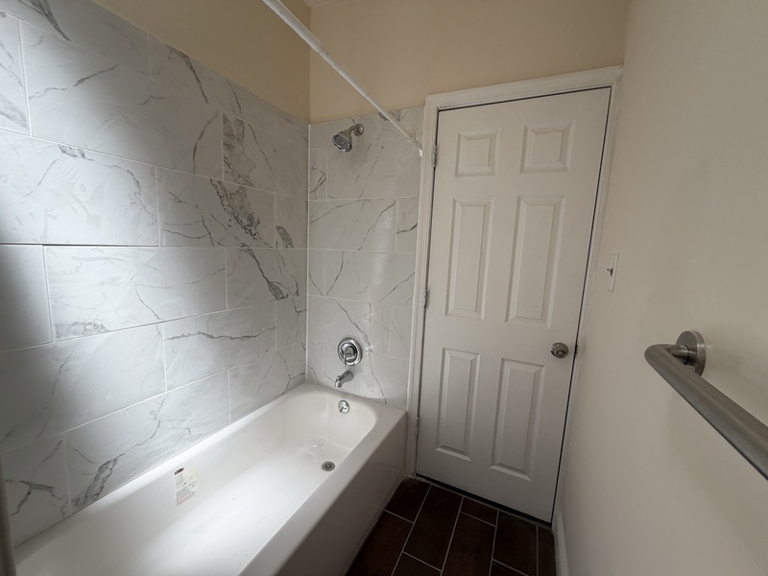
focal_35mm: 14
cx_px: 384
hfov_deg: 102.1
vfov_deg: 85.7
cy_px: 288
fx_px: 311
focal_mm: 2.22
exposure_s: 1/120
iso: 50
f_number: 2.2
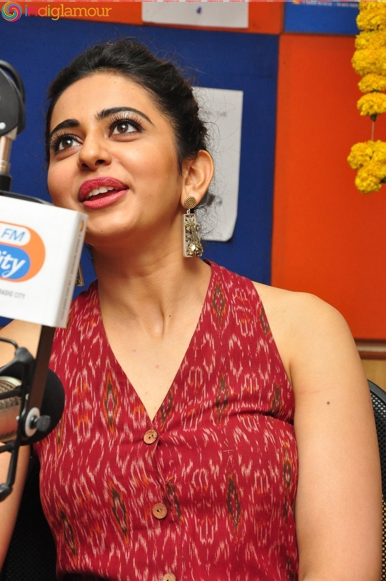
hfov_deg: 15.7
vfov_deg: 23.4
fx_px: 1403
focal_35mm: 87
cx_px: 193
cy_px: 290
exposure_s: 1/125
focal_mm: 58
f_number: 8
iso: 1250
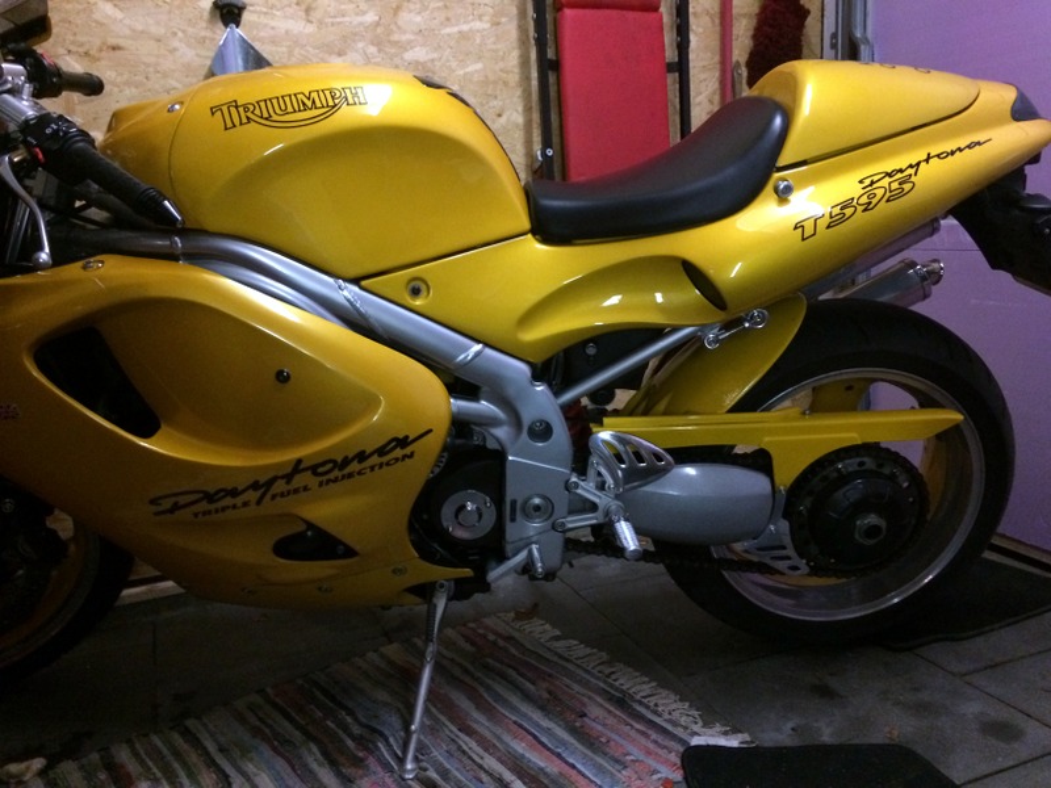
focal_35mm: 29
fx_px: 880
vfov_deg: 48.2
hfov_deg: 61.7
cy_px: 394
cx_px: 526
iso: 320
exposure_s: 1/17
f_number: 2.2
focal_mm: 4.15
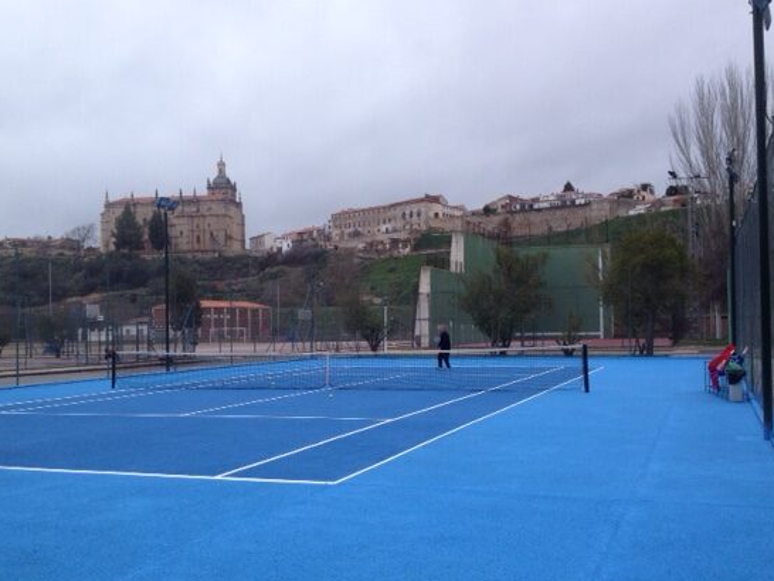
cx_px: 381
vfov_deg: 35.1
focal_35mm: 41
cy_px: 316
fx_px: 917
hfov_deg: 45.8
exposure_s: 1/717
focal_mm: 4.28
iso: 50
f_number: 2.4
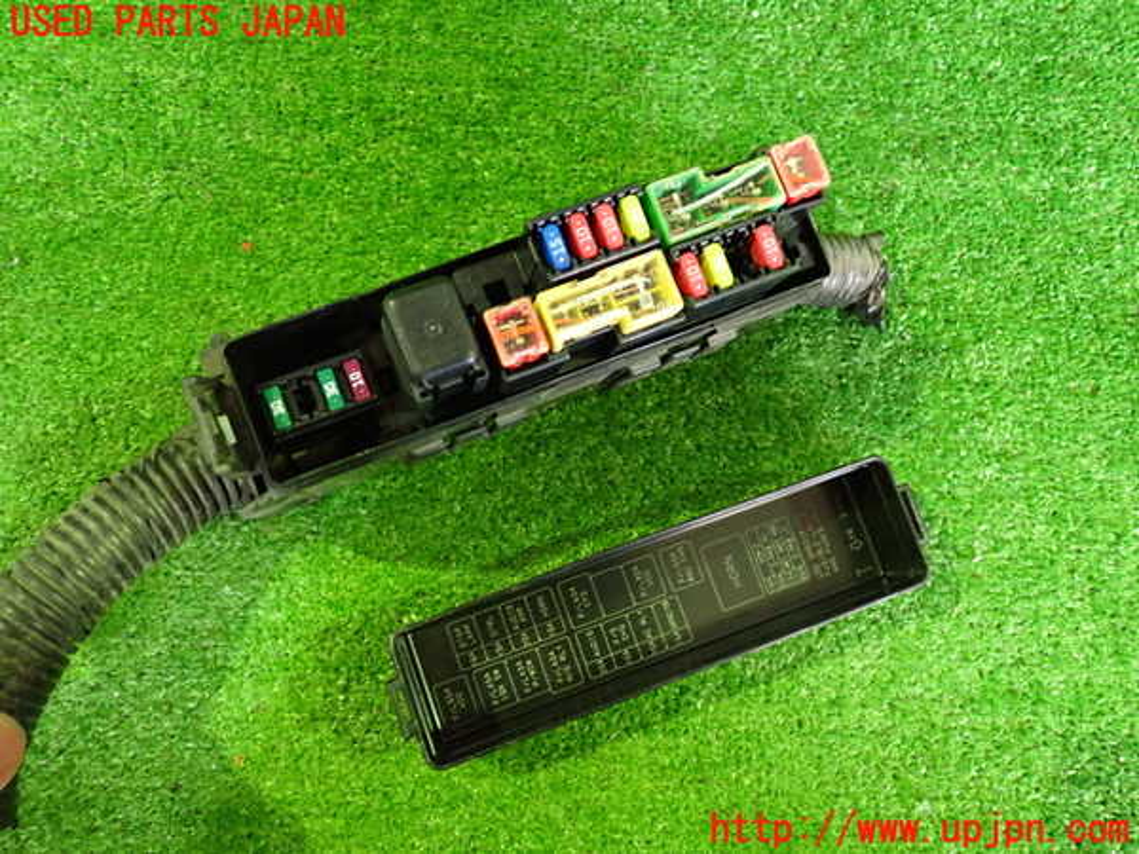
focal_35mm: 30
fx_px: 987
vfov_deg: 46.8
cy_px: 427
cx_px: 570
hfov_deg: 60.0
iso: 800
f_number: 2.3
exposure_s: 1/25
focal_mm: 5.4
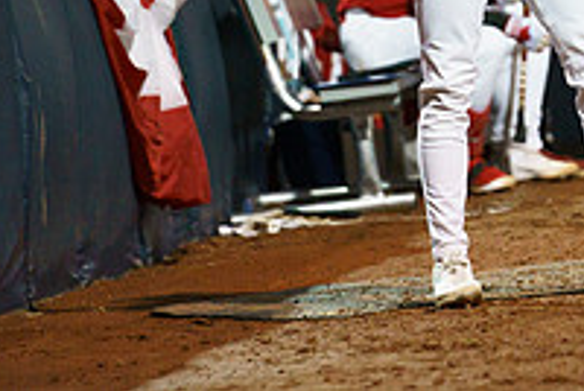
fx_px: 9406
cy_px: -171
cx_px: 473
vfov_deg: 2.4
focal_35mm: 579
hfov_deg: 3.6
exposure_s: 1/1000
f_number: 3.2
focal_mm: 200
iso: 2000
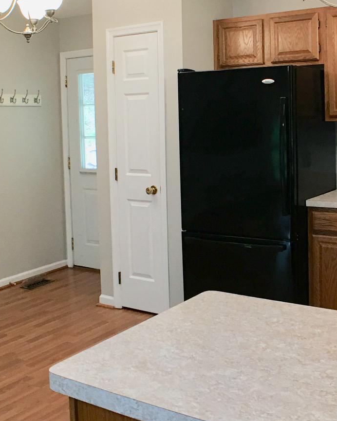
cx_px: 211
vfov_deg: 28.2
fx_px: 835
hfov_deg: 22.8
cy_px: 154
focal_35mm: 67
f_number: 2.2
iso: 32
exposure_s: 1/15
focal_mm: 4.15
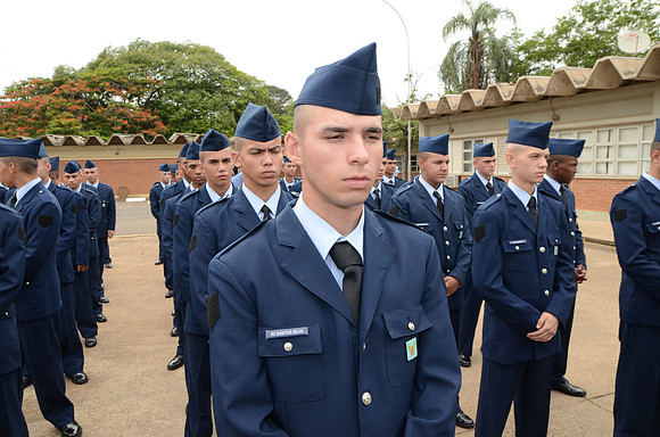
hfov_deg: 70.6
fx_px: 466
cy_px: 218
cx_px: 330
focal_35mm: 26
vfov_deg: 50.2
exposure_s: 1/250
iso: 320
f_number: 9
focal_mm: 17
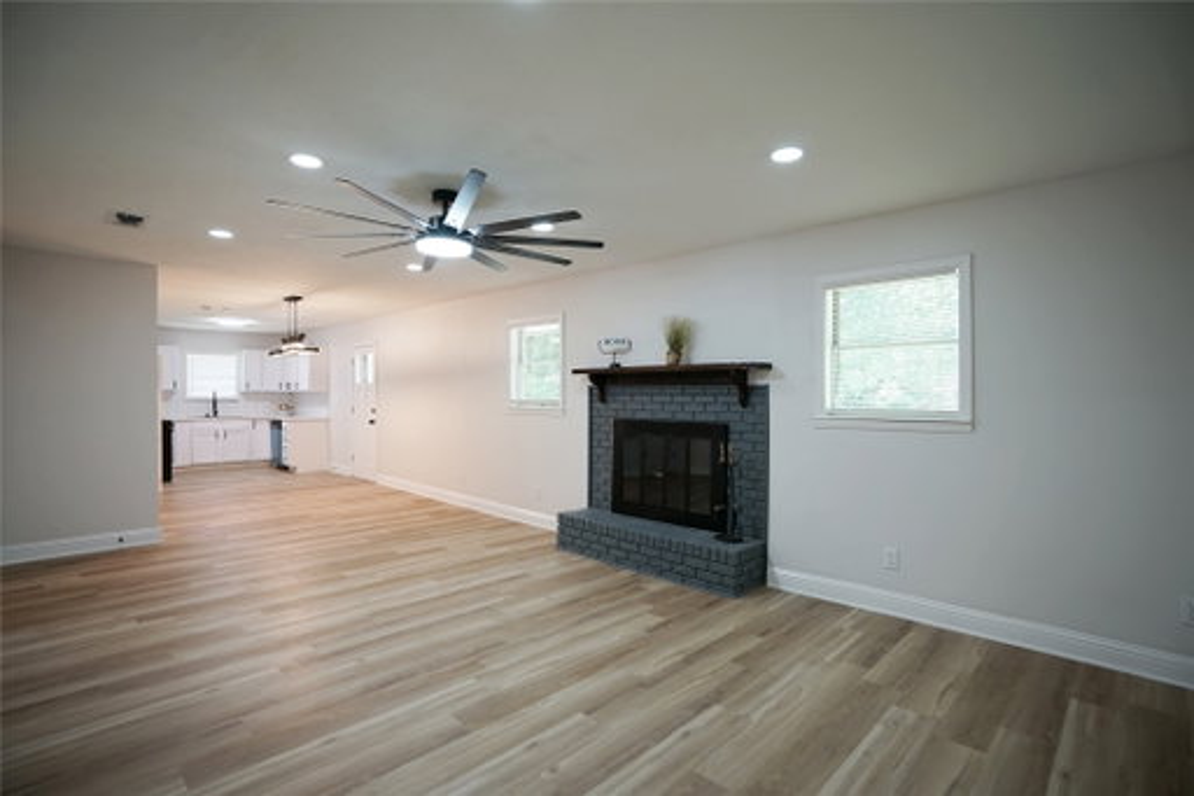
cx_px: 597
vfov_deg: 73.7
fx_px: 530
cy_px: 398
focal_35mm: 16
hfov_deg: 96.8
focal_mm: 16
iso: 400
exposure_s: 1/50
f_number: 4
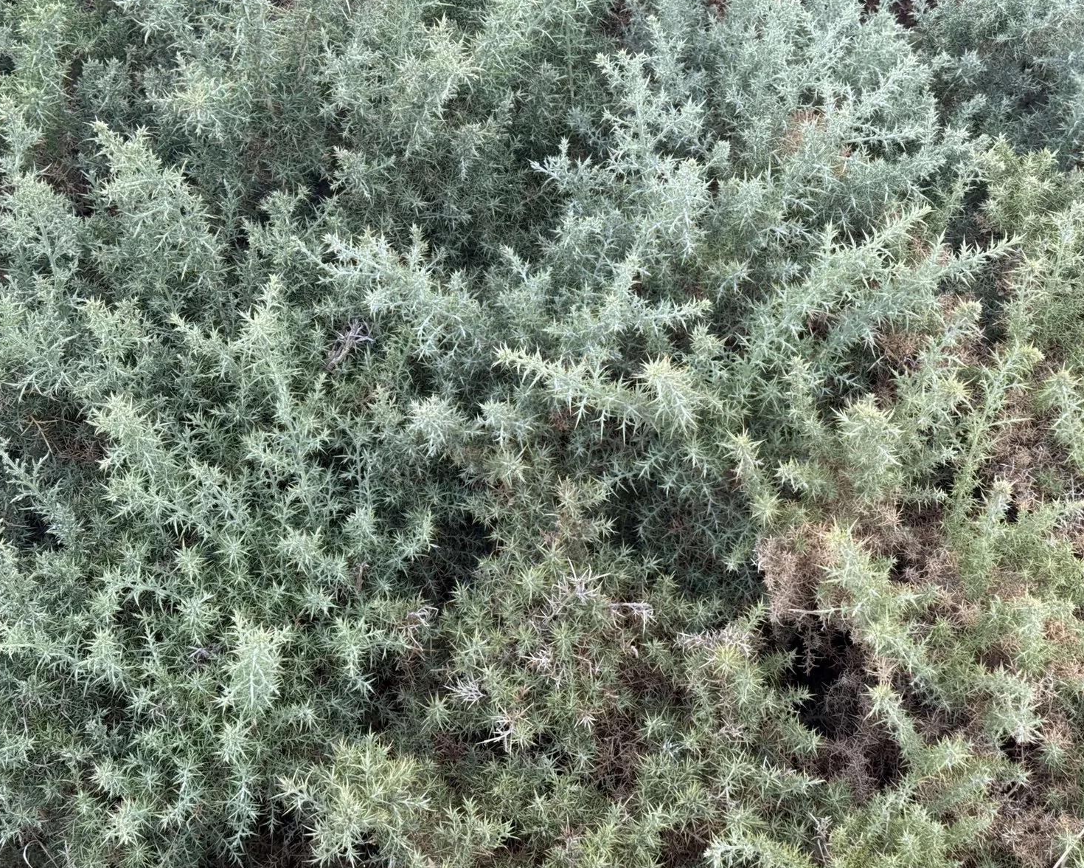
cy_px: 438
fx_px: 1636
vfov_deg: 29.7
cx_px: 555
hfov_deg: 36.7
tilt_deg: -9.5
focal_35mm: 51
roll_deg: +4.7
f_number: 1.78
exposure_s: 1/291
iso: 80
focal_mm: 6.76
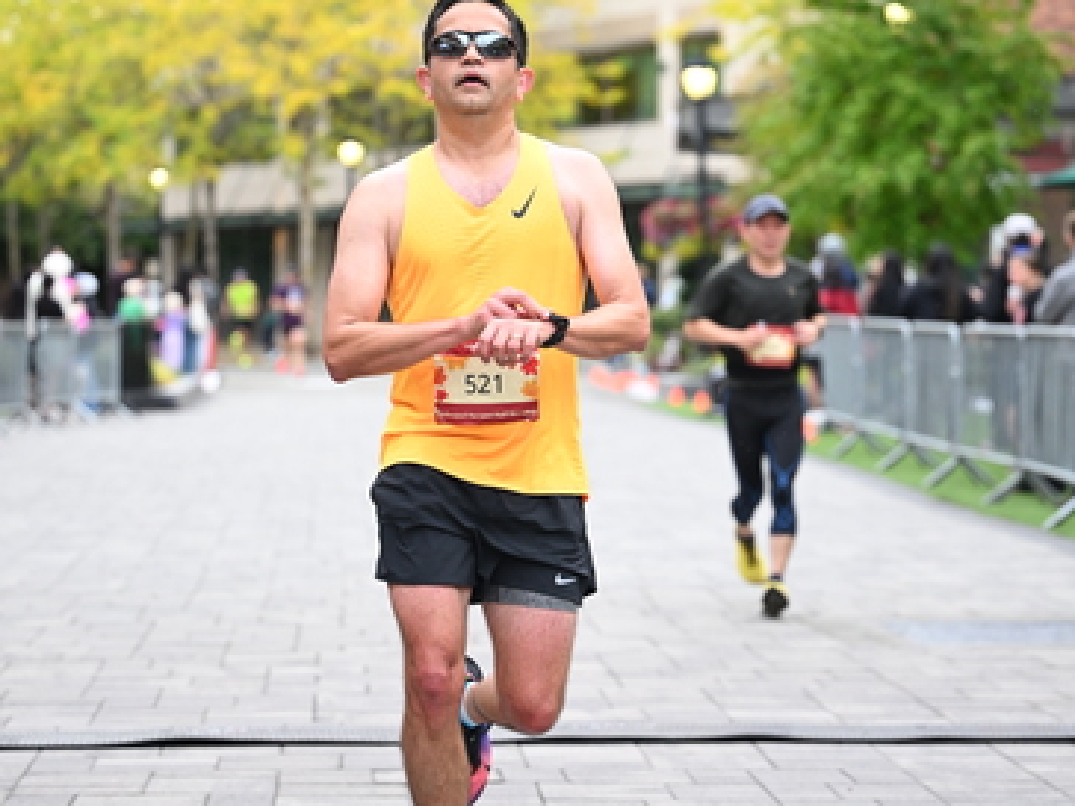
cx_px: 539
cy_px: 325
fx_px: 3696
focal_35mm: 119
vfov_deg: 12.4
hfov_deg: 16.6
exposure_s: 1/1600
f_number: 2.8
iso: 1250
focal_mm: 82
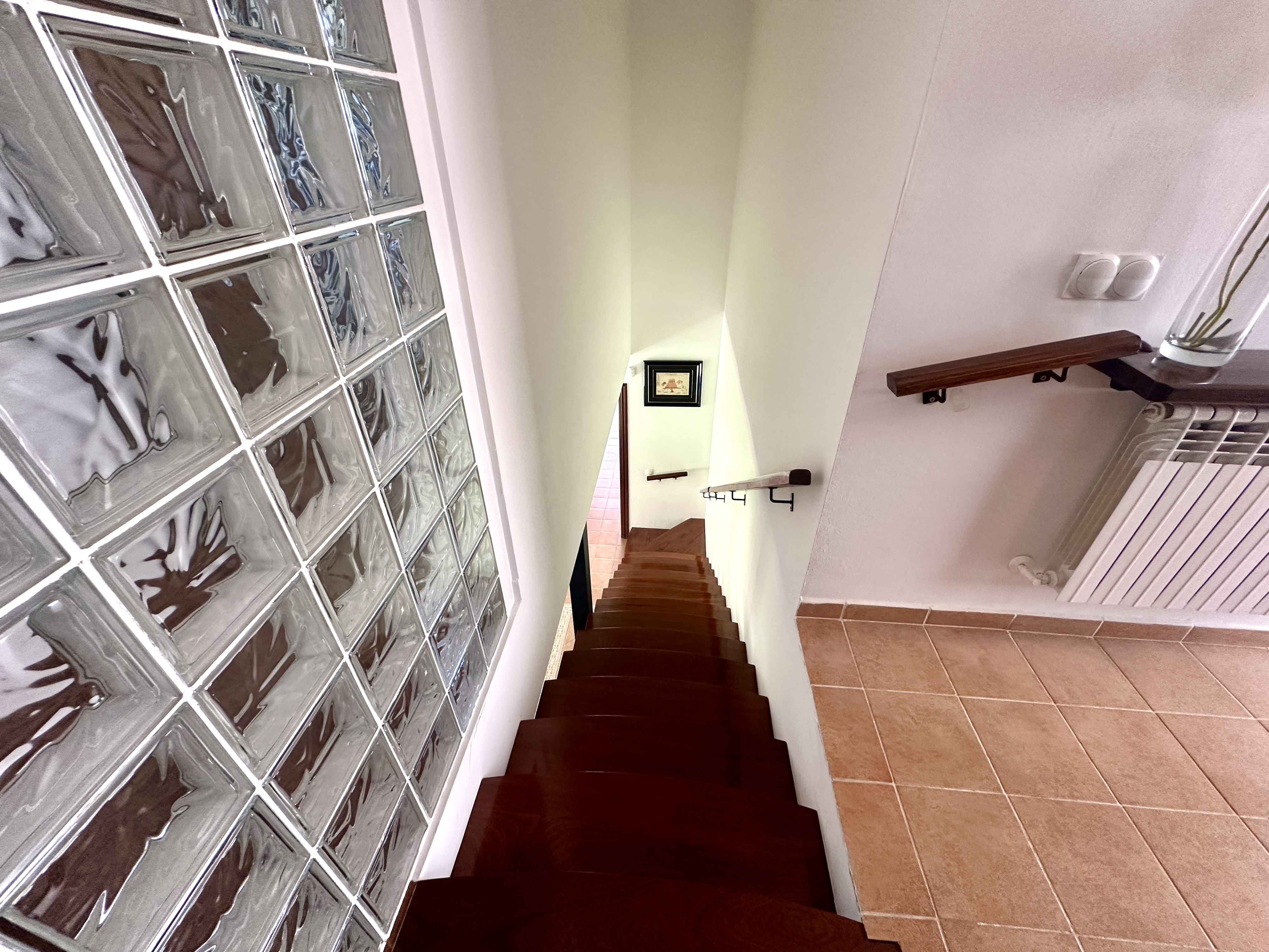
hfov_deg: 102.1
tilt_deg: -32.5
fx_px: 513
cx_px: 634
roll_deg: -0.5
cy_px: 476
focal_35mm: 14
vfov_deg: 85.7
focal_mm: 2.22
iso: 200
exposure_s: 1/51
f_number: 2.2
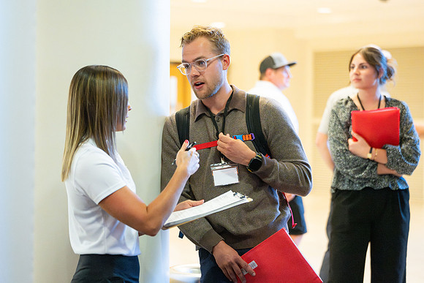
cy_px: 142
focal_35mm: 88
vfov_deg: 15.5
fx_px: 1037
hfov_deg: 23.1
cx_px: 212
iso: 12800
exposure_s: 1/640
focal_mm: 88
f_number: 2.8
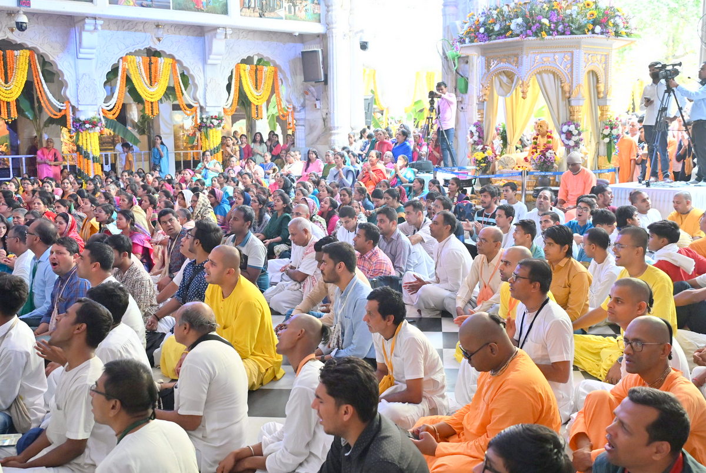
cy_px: 236
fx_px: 707
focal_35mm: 36
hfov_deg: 53.1
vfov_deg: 37.0
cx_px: 353
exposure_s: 1/80
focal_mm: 24
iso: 1600
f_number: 4
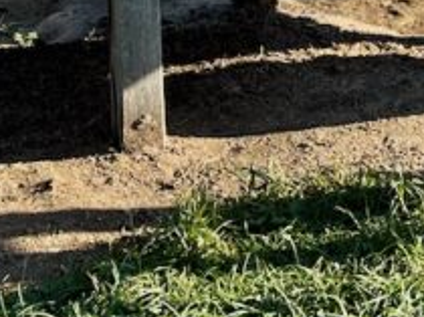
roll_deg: -0.8
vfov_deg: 10.5
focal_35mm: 127
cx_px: 559
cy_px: -363
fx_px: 1554
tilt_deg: -7.4
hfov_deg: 14.8
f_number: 1.6
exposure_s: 1/1266
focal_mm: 5.1
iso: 50
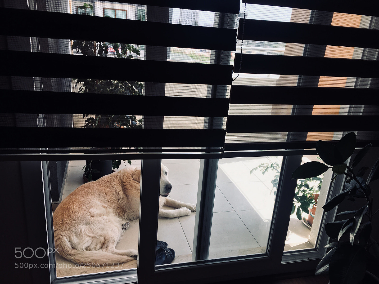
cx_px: 190
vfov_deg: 48.2
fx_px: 318
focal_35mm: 29
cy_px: 142
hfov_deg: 61.7
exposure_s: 1/206
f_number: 2.2
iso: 25
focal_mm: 4.15
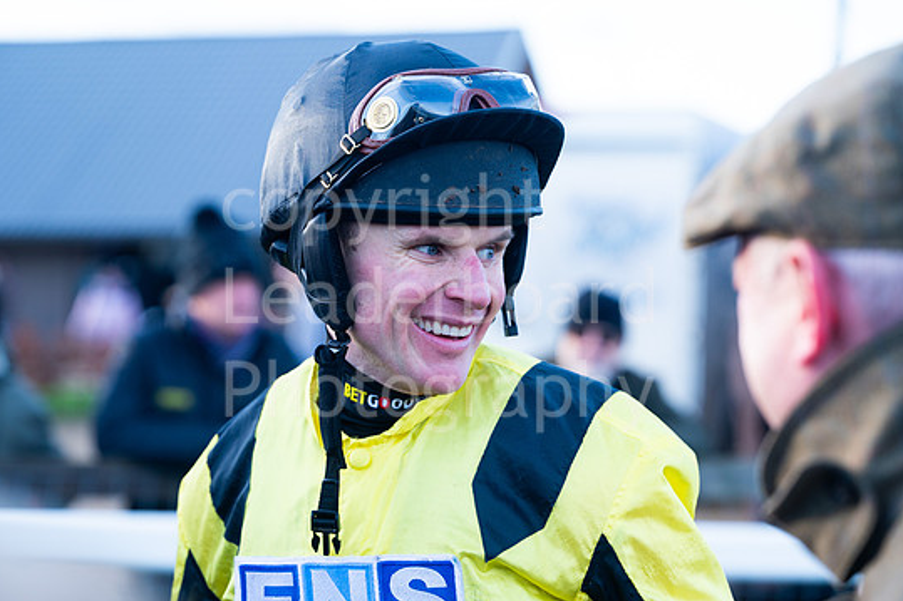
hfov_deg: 20.6
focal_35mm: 99
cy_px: 311
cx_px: 442
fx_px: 2482
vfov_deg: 13.8
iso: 320
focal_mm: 92
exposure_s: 1/500
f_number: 3.5
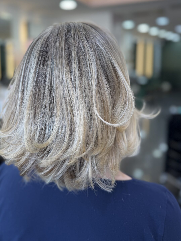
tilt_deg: -9.7
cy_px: 99
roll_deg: +0.5
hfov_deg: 43.8
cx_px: 67
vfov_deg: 56.5
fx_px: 223
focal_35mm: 32
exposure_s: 1/100
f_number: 1.78
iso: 50
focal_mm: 6.76
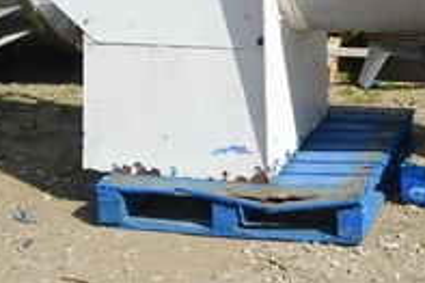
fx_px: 861
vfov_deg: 18.2
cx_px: 382
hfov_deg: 26.8
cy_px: 4
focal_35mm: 73
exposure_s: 1/250
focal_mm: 24
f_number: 8
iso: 100
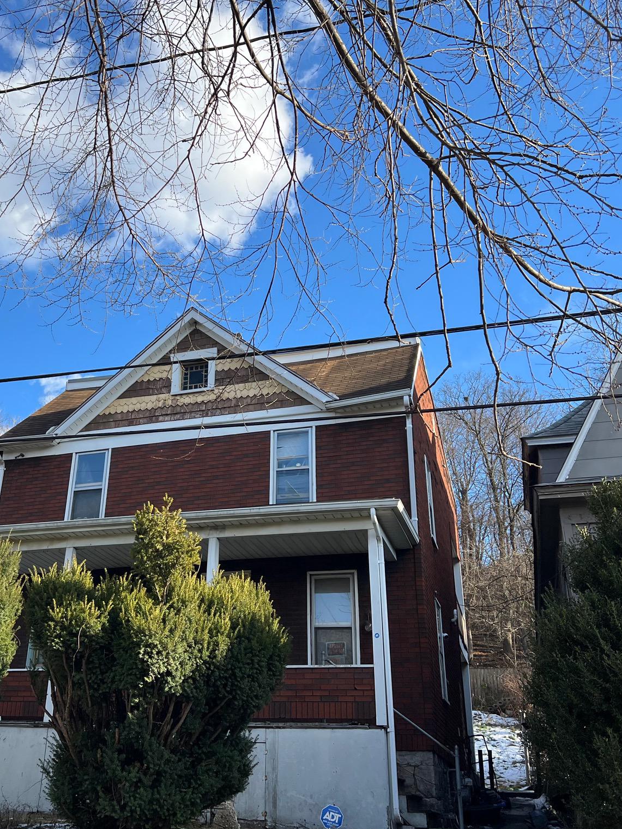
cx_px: 227
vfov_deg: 52.6
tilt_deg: +24.5
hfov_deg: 40.4
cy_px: 418
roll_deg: -2.2
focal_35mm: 35
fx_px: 838
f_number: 1.5
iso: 50
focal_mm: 5.7
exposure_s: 1/1972
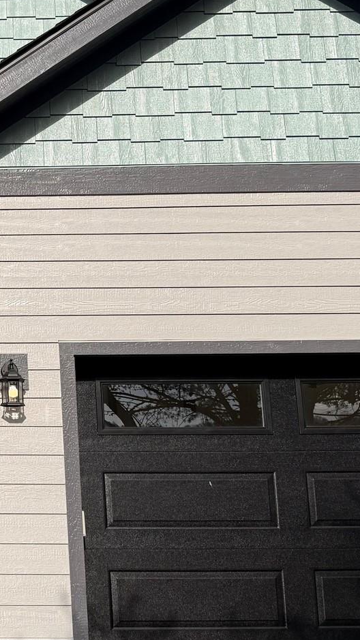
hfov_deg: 19.4
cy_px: 309
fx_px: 968
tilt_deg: +10.4
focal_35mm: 57
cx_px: -115
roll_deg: +0.8
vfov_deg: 36.6
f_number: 1.78
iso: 80
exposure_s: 1/4673
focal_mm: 6.76
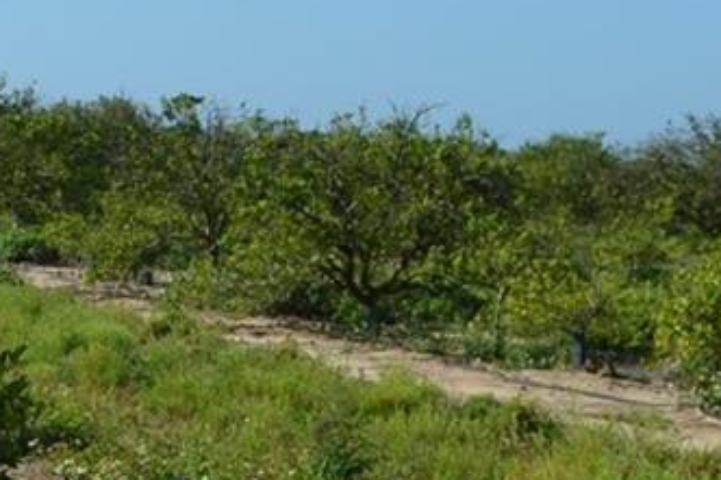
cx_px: -302
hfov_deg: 12.4
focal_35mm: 159
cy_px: -141
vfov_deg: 8.5
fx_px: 3183
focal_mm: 22
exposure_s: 1/320
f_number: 9
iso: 100
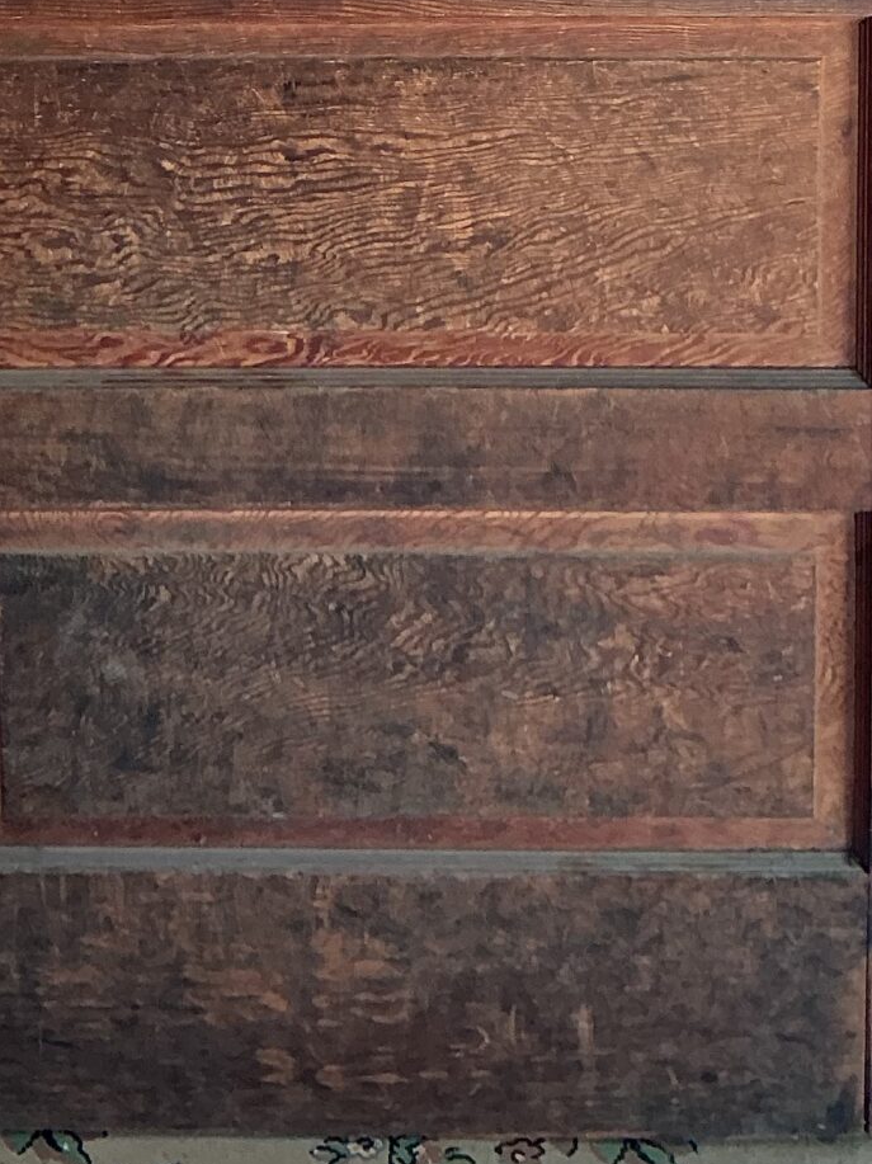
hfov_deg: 18.2
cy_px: -311
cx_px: 364
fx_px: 2722
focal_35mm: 81
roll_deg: +1.3
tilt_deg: -14.5
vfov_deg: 21.9
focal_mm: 3
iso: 50
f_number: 1.8
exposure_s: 1/120
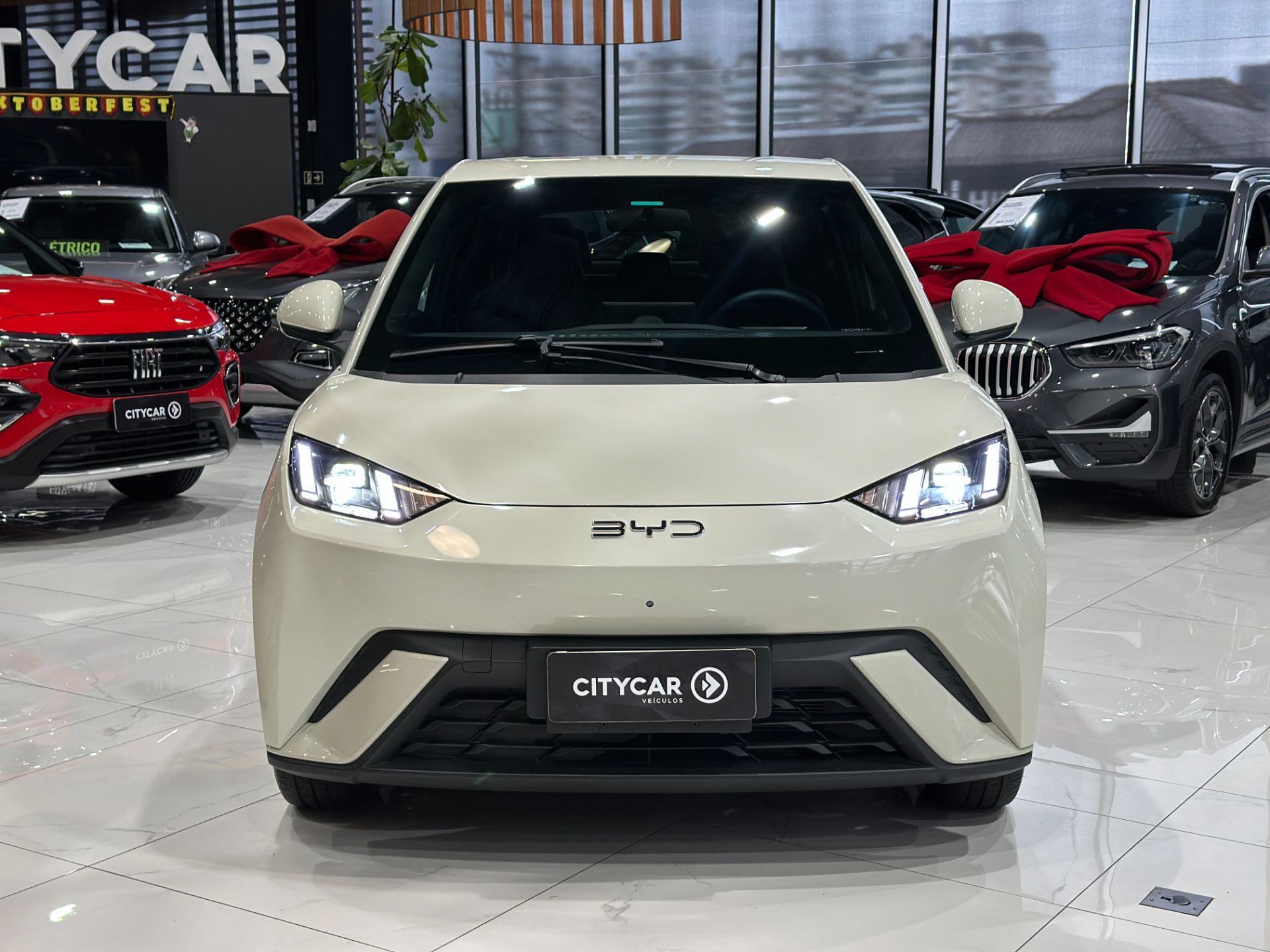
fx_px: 1761
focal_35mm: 48
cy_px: 476
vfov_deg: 30.3
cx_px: 635
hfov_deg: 39.7
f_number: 1.78
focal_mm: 6.86
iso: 125
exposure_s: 1/120
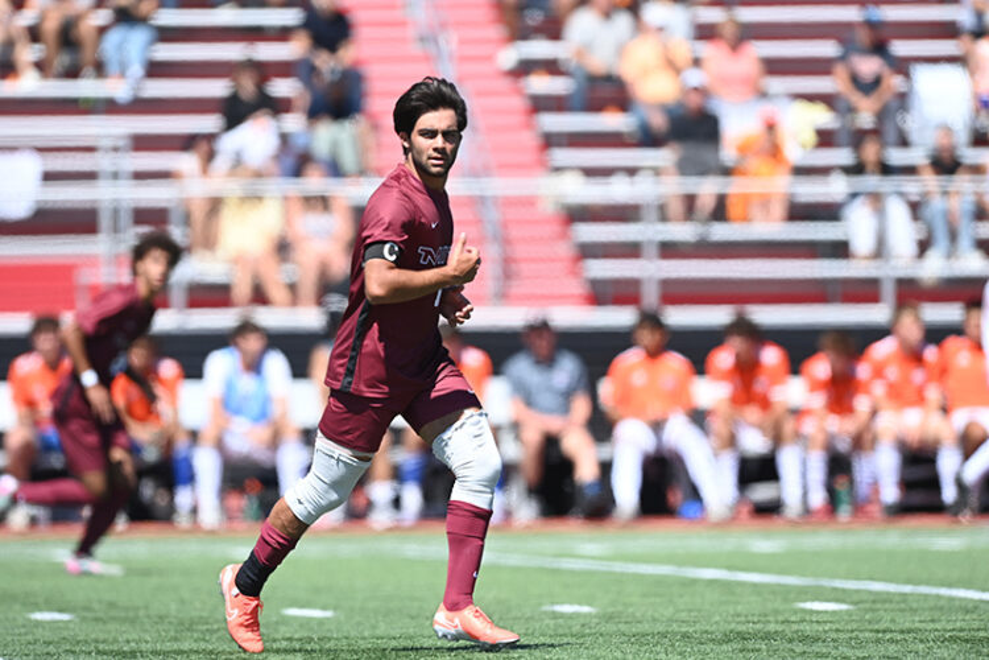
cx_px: 494
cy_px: 330
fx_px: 10988
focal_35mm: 400
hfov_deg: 5.2
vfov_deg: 3.4
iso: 500
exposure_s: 1/4000
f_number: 3.5
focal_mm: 400
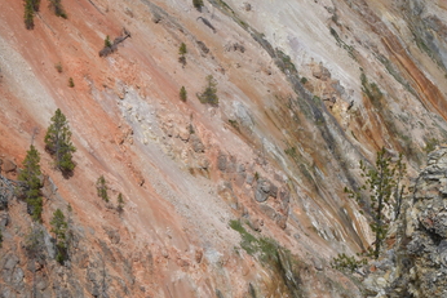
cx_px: 185
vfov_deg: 7.7
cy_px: 163
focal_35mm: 178
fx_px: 2211
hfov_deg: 11.5
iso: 400
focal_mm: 55
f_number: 13
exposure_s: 1/750
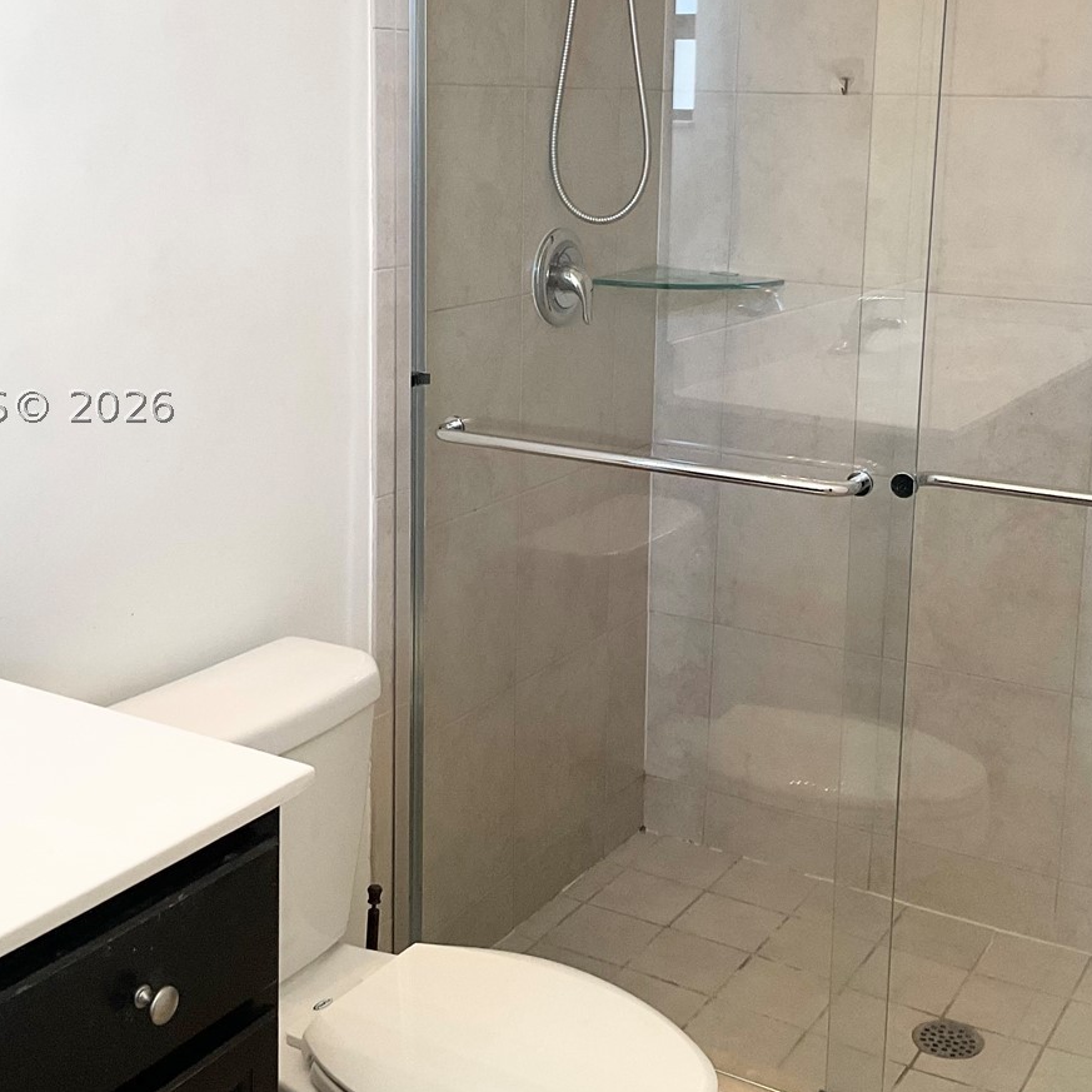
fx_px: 1677
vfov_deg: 35.8
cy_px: 405
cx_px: 557
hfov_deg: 36.1
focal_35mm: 47
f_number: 1.8
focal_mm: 3
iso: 64
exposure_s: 1/60
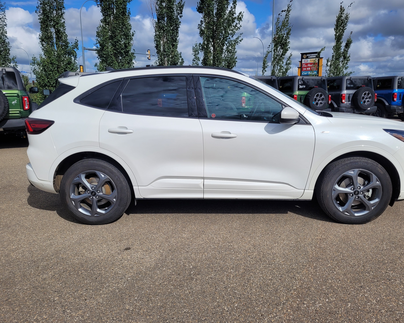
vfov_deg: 51.5
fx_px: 335
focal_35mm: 28
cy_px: 161
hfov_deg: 62.1
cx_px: 218
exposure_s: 1/5504
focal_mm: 5.4
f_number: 1.8
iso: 40
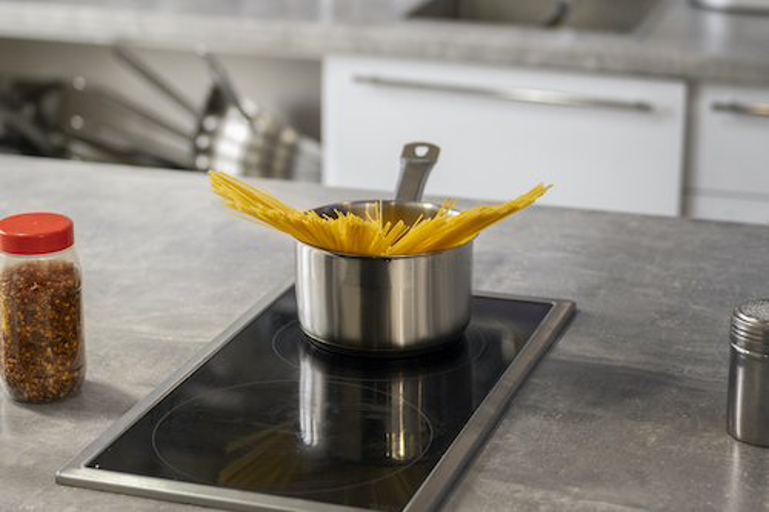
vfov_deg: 24.6
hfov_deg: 36.3
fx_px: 1174
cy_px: 256
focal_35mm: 55
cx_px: 384
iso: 320
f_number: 2.8
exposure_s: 1/125
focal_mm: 55
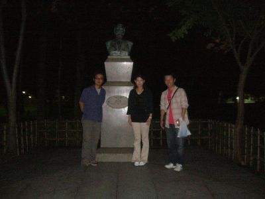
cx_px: 132
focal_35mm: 35
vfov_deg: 40.7
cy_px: 100
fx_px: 268
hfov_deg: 52.6
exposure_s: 1/8
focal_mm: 5.8
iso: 400
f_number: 2.8
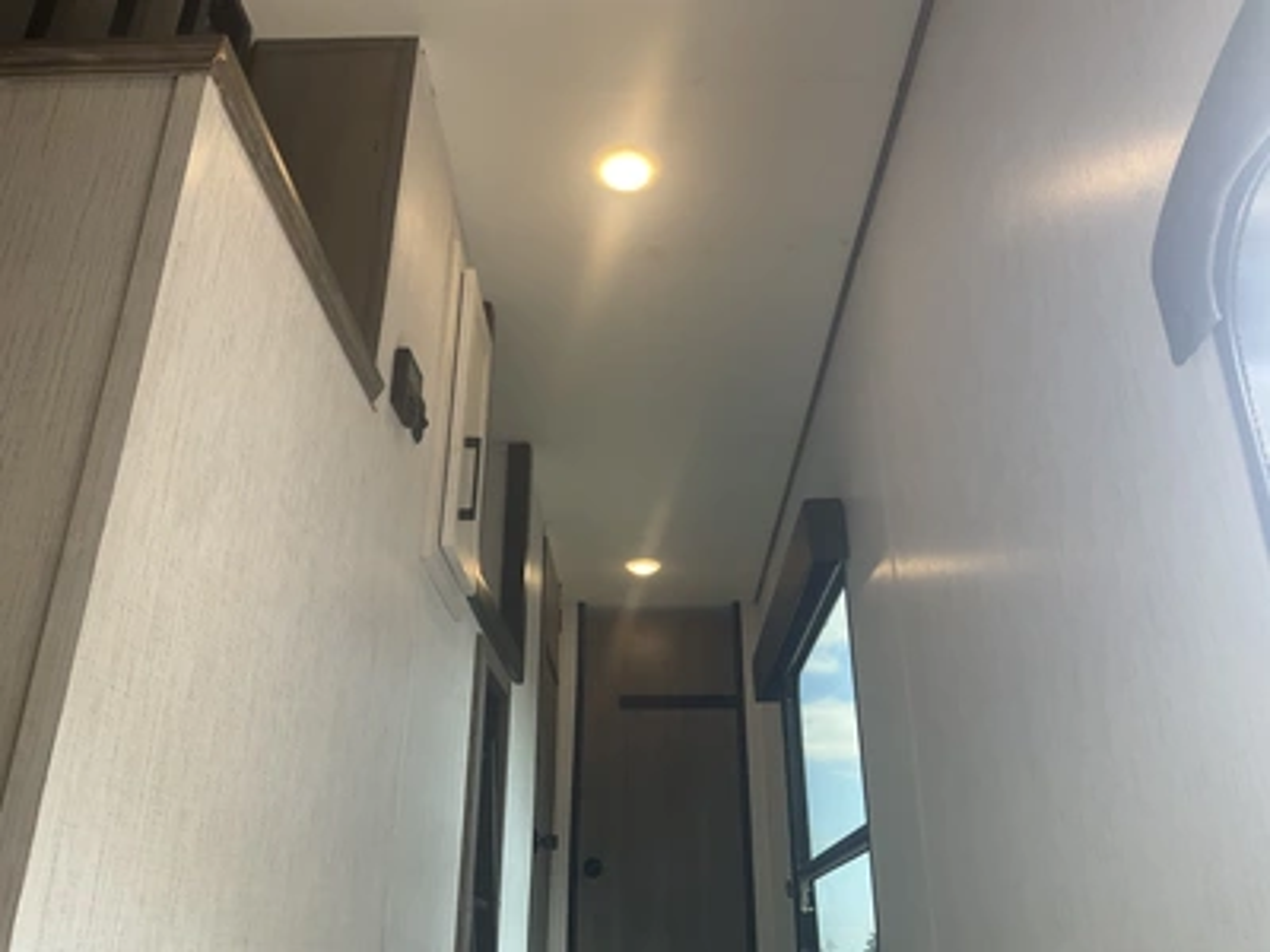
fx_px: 1064
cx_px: 635
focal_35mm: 29
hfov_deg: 61.7
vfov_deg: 48.2
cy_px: 476
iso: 32
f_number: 1.8
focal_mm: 3
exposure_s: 1/122
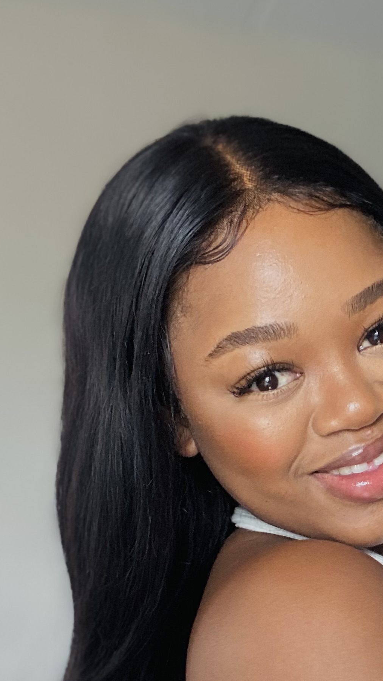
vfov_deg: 36.4
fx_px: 1011
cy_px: 508
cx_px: 414
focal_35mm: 56
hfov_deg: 20.5
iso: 125
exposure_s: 1/60
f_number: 2.2
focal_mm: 2.71
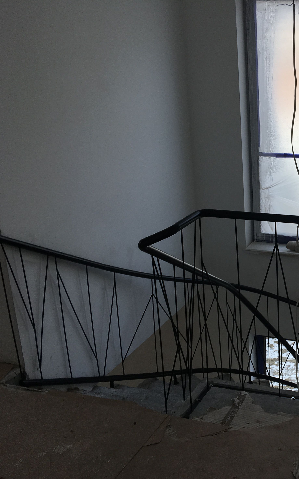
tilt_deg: -18.8
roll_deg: -0.2
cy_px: 243
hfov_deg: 28.4
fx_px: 548
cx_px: 309
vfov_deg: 47.2
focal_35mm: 42
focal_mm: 4.15
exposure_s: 1/147
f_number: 2.2
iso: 25
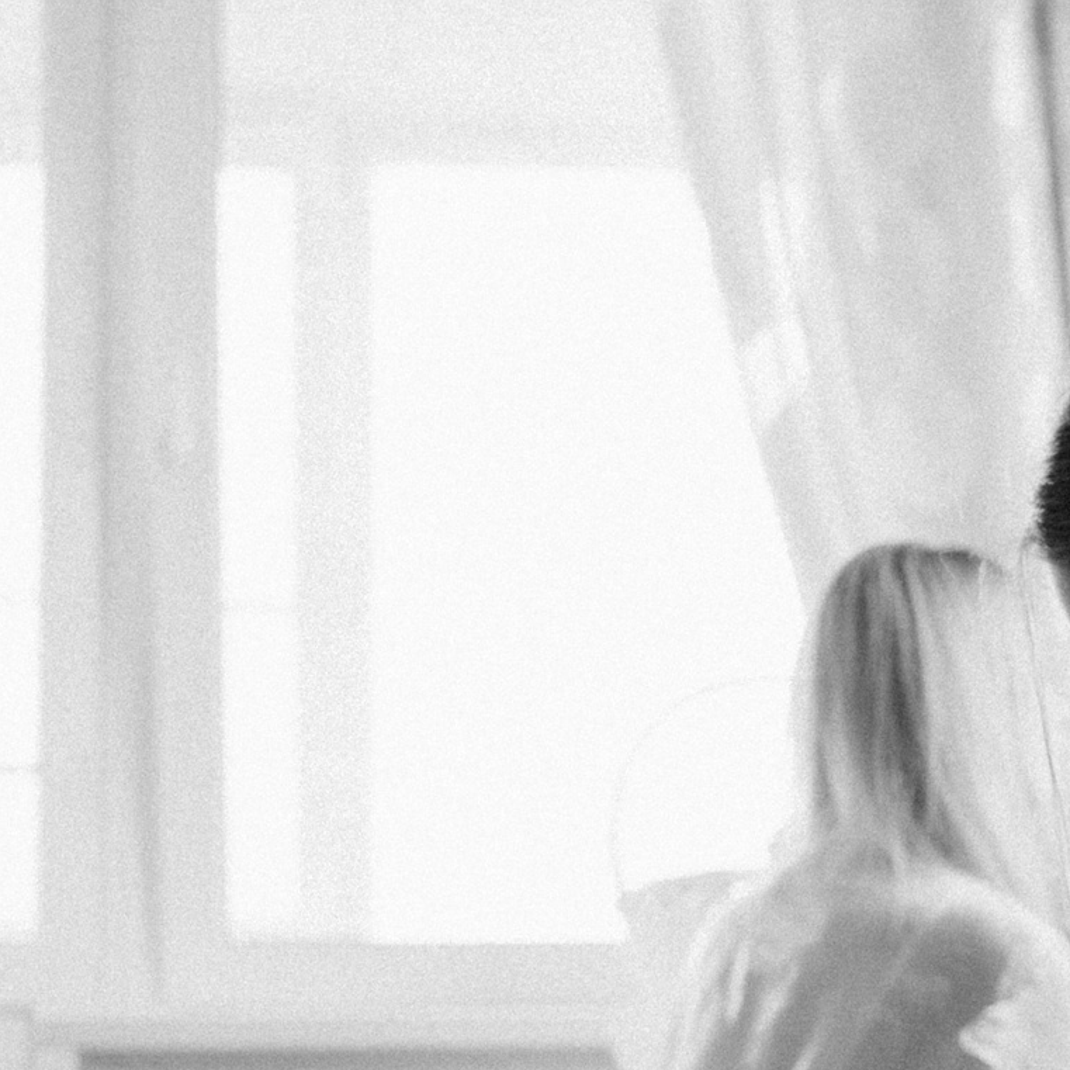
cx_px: 1031
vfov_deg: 17.0
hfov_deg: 17.1
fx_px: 3497
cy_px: 1052
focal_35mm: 100
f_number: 2.5
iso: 320
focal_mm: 35
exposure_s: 1/250
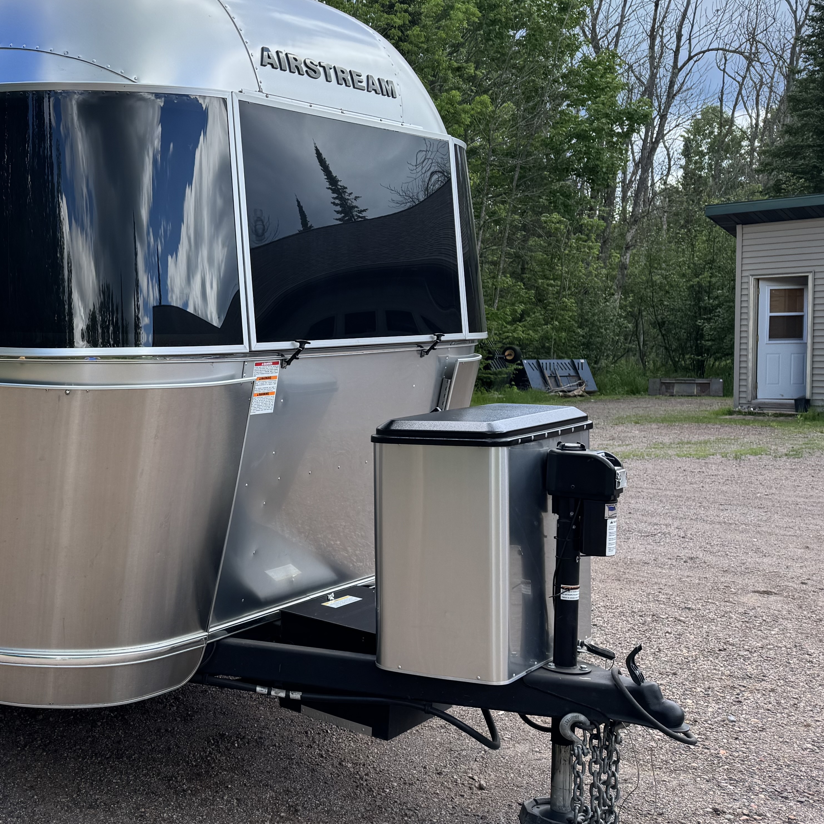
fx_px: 1104
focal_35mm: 41
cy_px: 406
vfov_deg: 40.9
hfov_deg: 37.2
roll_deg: +0.5
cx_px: 28
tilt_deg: -5.4
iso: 80
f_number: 1.78
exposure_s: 1/1172
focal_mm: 6.76
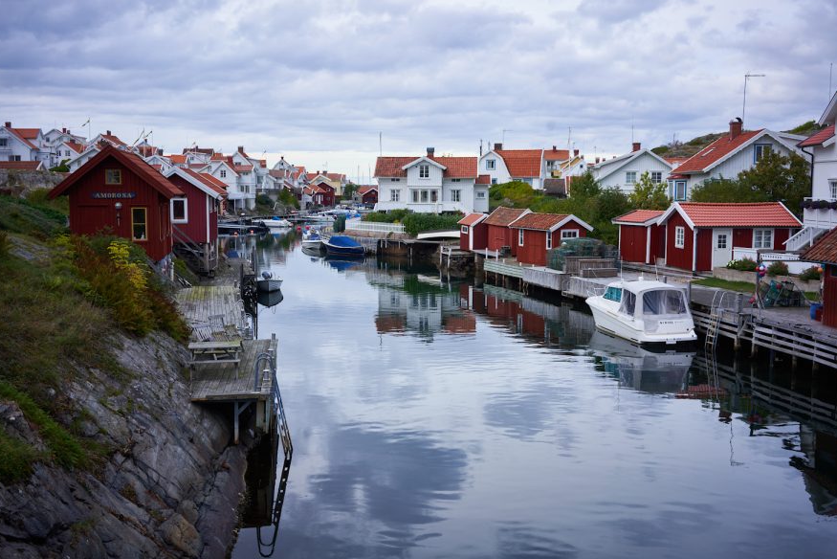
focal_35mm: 36
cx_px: 424
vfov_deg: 36.9
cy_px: 272
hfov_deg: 53.1
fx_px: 837
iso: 100
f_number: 8
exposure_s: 1/60
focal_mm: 35
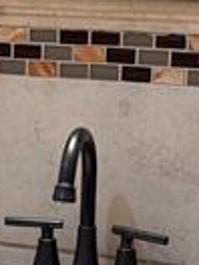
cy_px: 64
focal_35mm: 140
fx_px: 1073
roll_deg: -1.4
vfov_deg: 14.0
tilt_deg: -4.5
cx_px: 34
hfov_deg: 10.6
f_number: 1.78
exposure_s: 1/120
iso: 125
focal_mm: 6.76
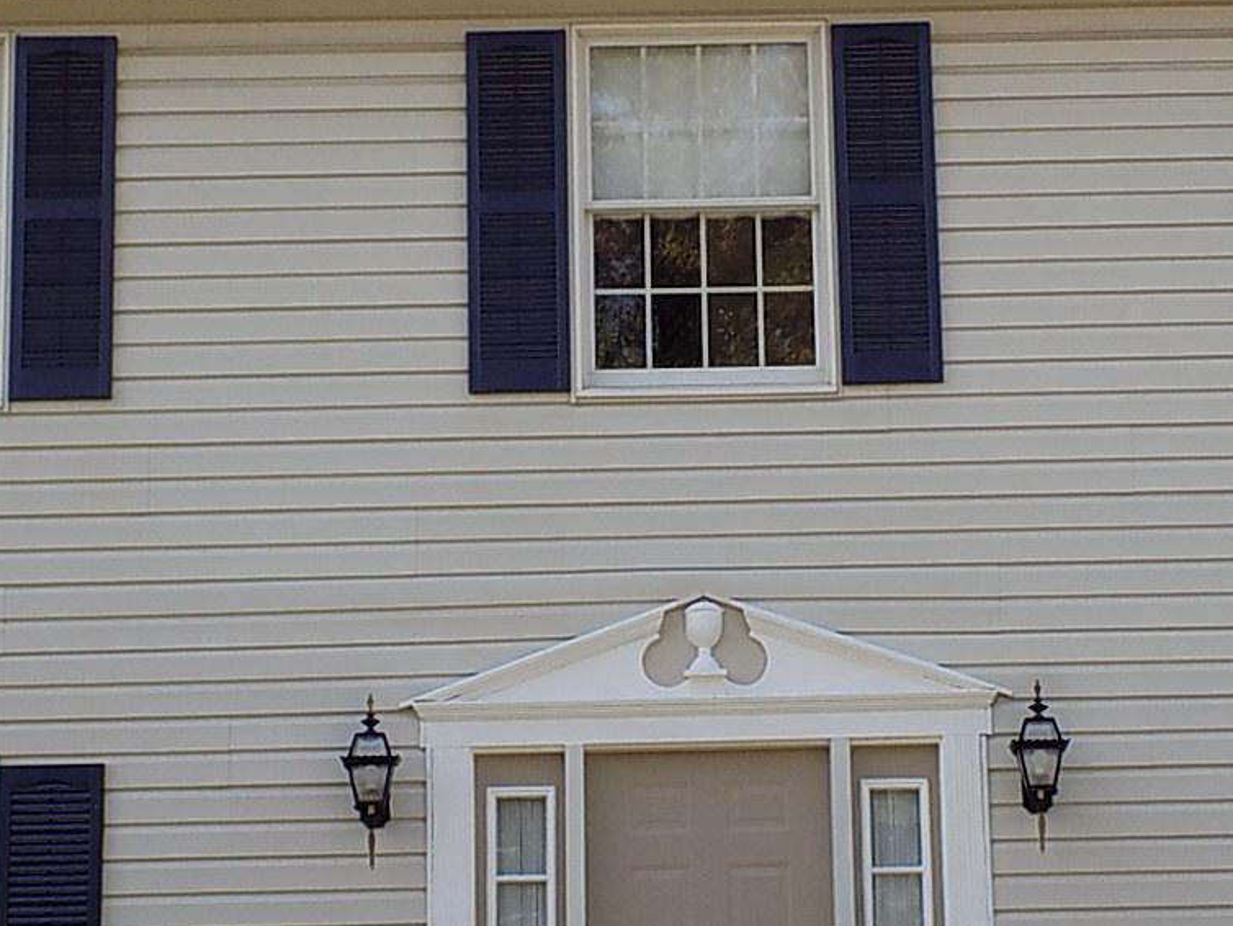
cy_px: 607
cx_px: 698
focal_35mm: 87
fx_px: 3100
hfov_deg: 22.5
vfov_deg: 16.9
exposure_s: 1/500
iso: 80
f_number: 3.6
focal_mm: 7.3
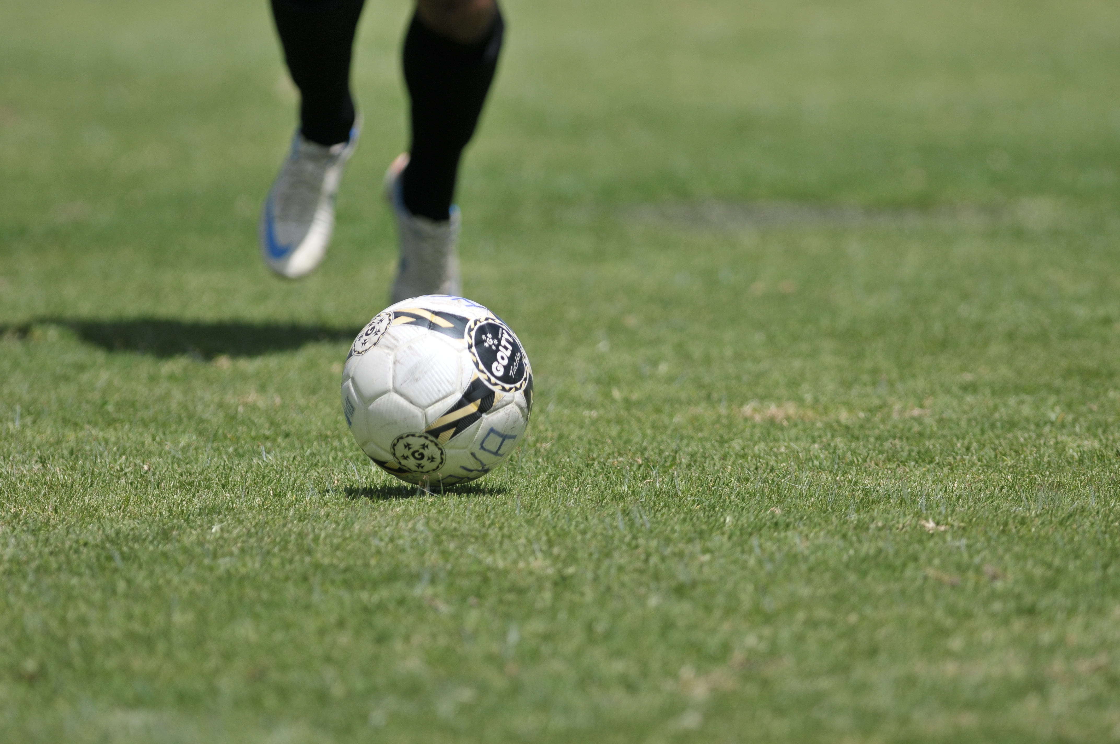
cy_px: 372
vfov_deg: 3.0
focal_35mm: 450
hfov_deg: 4.6
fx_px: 13983
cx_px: 560
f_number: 3.5
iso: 200
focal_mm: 300
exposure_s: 1/3200
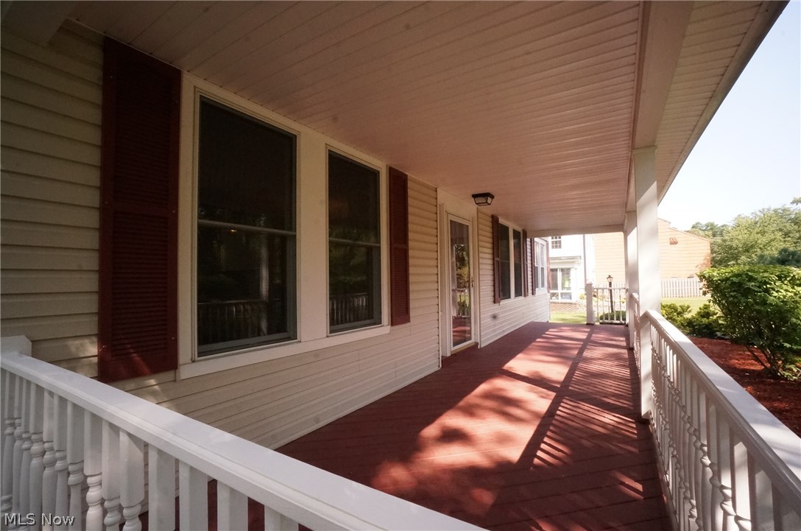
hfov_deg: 100.5
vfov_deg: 77.1
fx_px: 333
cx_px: 400
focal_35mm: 15
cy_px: 266
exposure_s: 1/160
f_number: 9
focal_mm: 10
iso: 3200
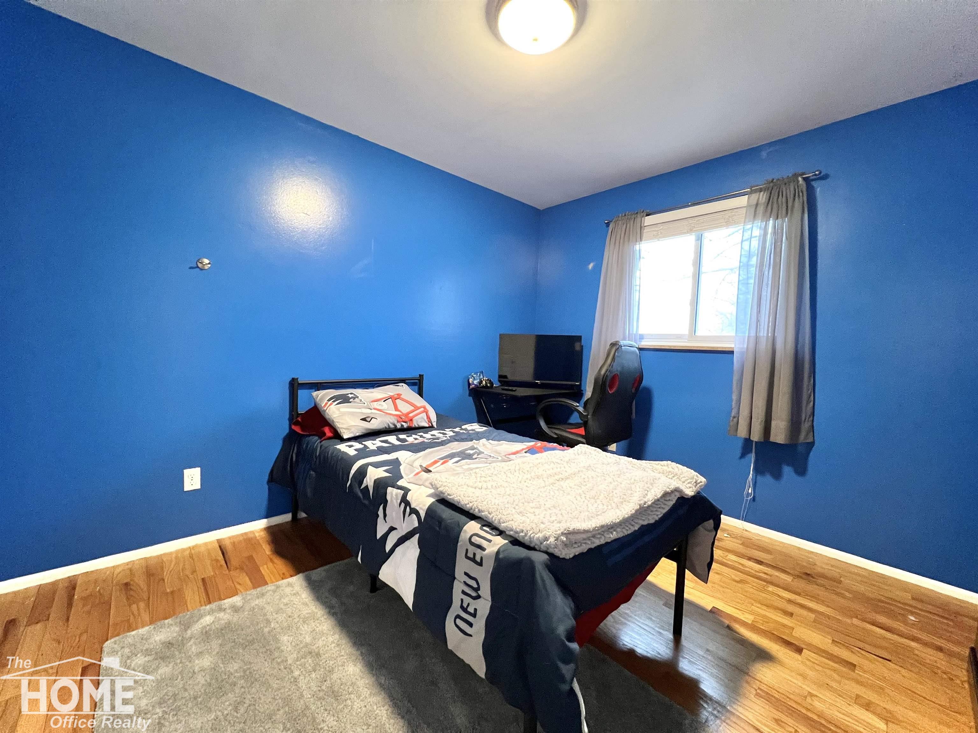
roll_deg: -1.6
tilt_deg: -4.2
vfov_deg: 89.9
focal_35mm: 13
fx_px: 367
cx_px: 489
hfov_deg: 106.2
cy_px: 366
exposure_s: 1/60
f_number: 1.8
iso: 500
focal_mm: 1.57
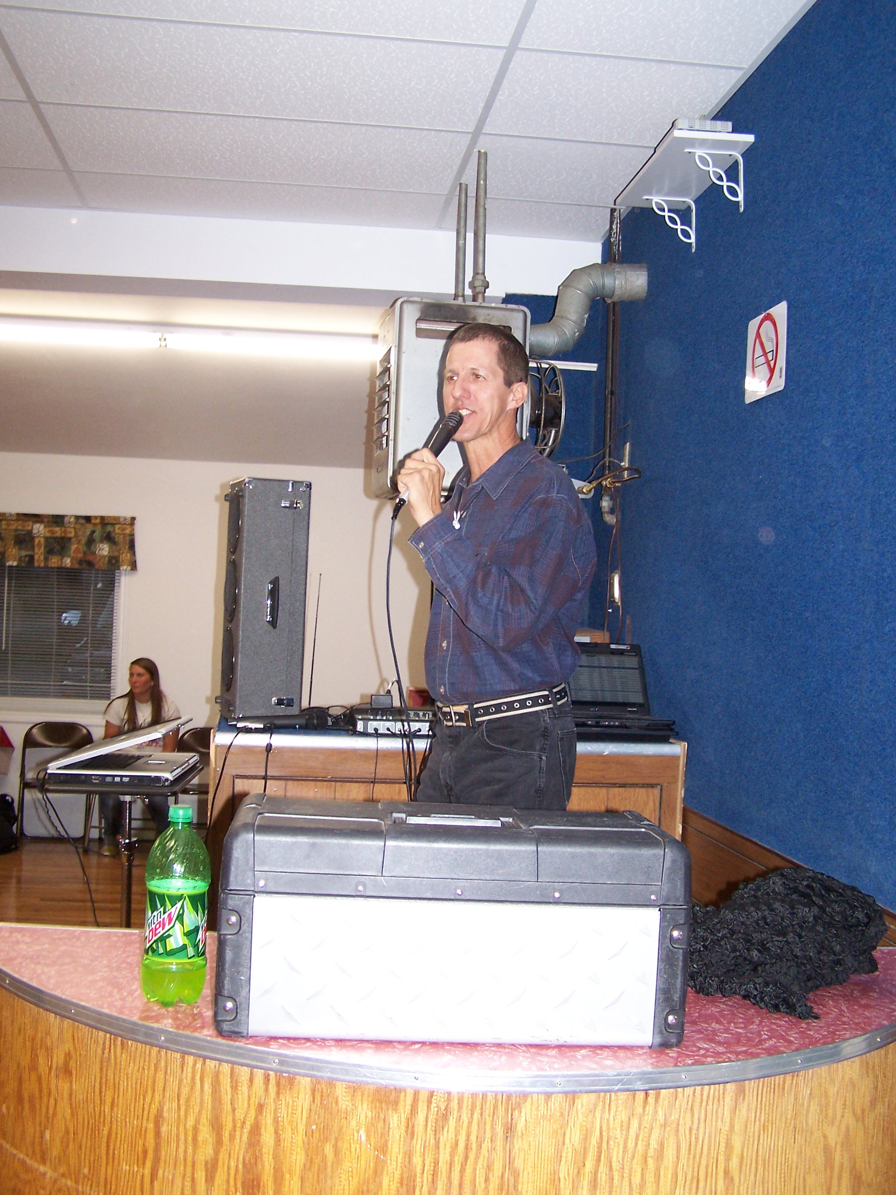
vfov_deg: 49.0
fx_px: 1311
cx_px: 448
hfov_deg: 37.7
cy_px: 598
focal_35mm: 38
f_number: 2.8
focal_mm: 6.3
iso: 140
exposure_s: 1/60
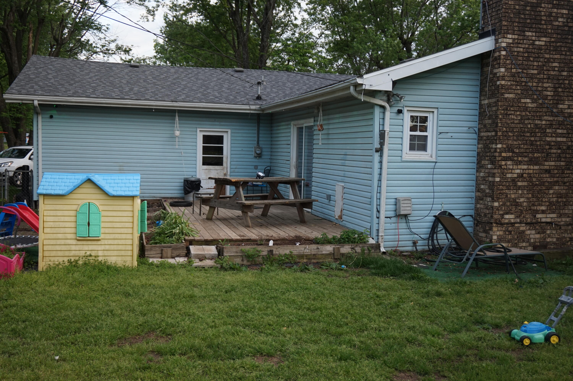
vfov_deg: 36.8
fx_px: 573
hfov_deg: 53.2
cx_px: 286
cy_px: 190
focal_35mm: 36
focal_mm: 24
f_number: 4.5
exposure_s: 1/160
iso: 200
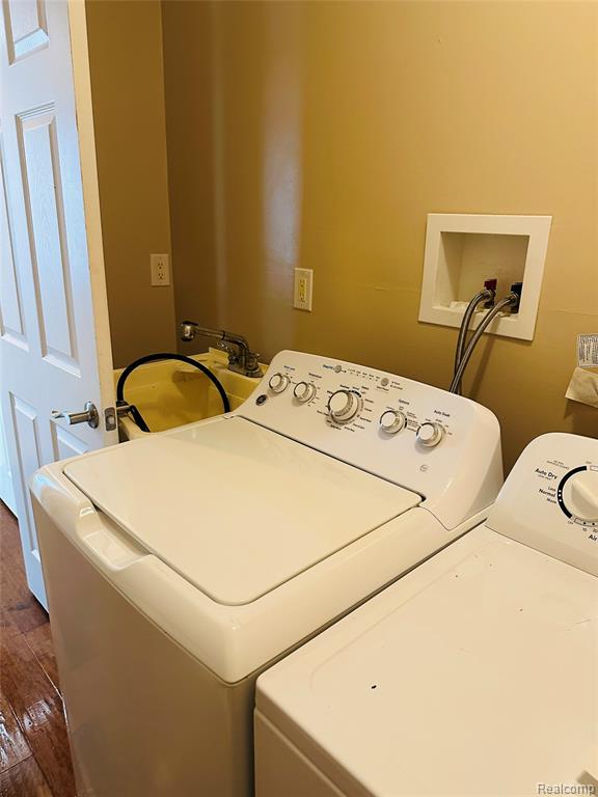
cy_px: 398
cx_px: 299
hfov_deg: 56.8
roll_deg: -1.2
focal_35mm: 24
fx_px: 553
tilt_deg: -16.1
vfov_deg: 71.6
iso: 320
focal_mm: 6.86
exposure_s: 1/60
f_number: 1.78
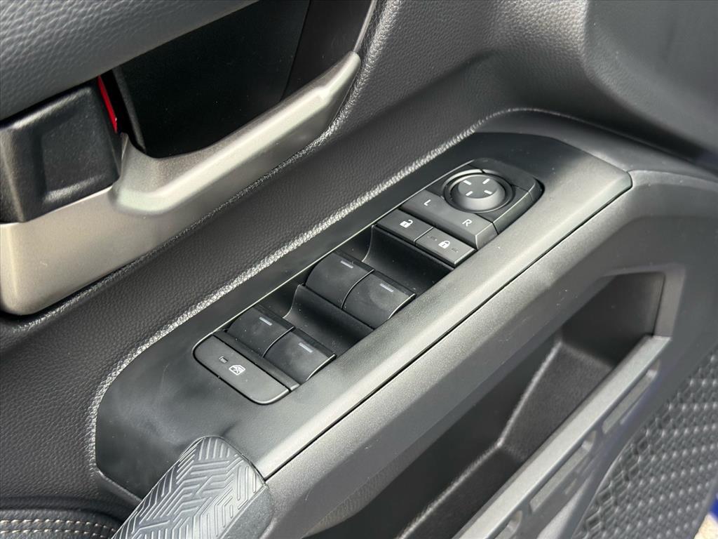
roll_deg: +8.5
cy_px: 270
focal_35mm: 48
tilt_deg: -42.1
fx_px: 996
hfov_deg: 39.7
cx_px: 359
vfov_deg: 30.3
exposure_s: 1/182
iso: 160
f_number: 1.78
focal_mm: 6.76
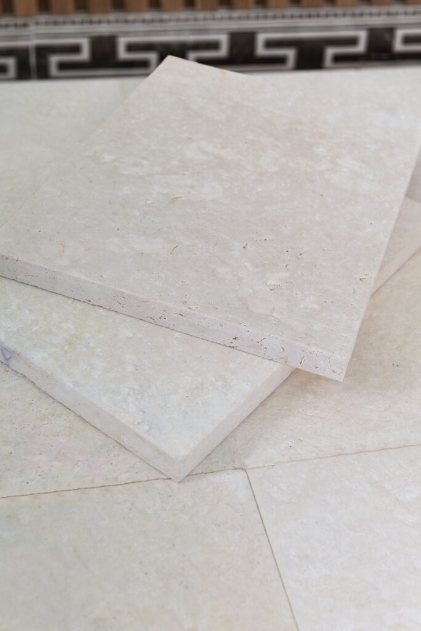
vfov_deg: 54.4
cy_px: 316
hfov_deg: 37.9
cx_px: 210
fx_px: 613
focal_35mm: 35
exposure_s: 1/125
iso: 125
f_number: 4.5
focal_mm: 35
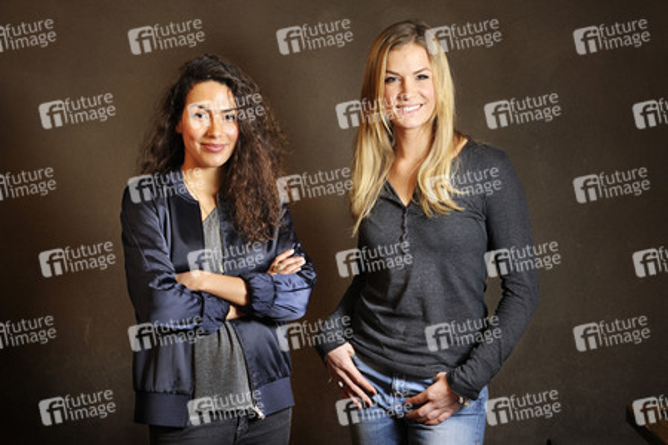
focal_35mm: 66
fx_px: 1225
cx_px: 334
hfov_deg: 30.5
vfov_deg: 20.6
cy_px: 222
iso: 800
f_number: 4
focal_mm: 66
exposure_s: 1/25
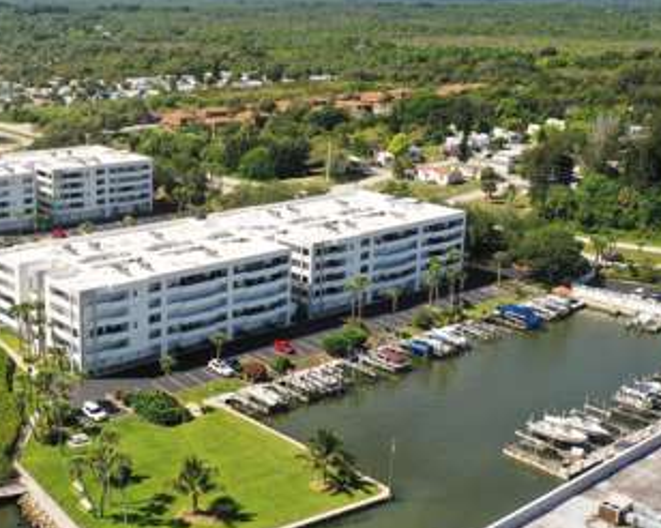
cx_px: 275
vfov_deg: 36.4
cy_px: 236
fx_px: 802
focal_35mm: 41
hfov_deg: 44.6
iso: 100
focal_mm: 10.26
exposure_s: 1/500
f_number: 5.6
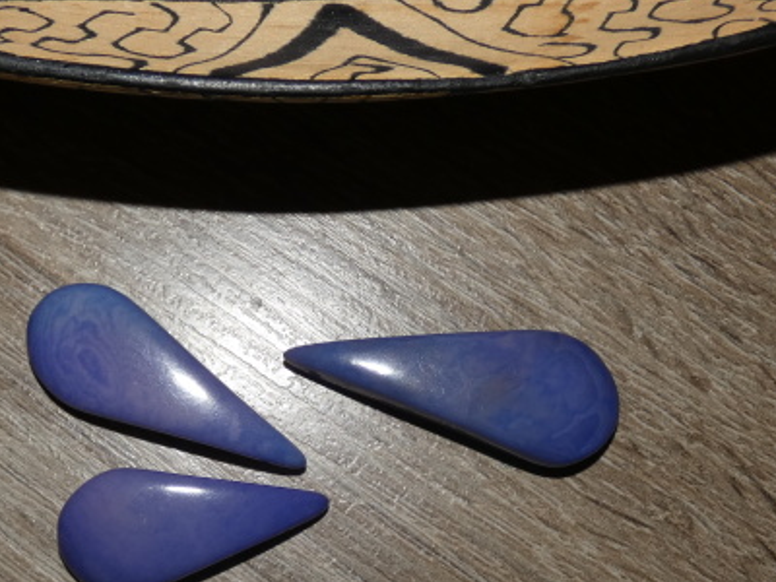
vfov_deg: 35.9
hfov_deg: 46.4
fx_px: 897
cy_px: 254
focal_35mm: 40
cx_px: 292
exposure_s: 1/60
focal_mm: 5.3
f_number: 3.3
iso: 80
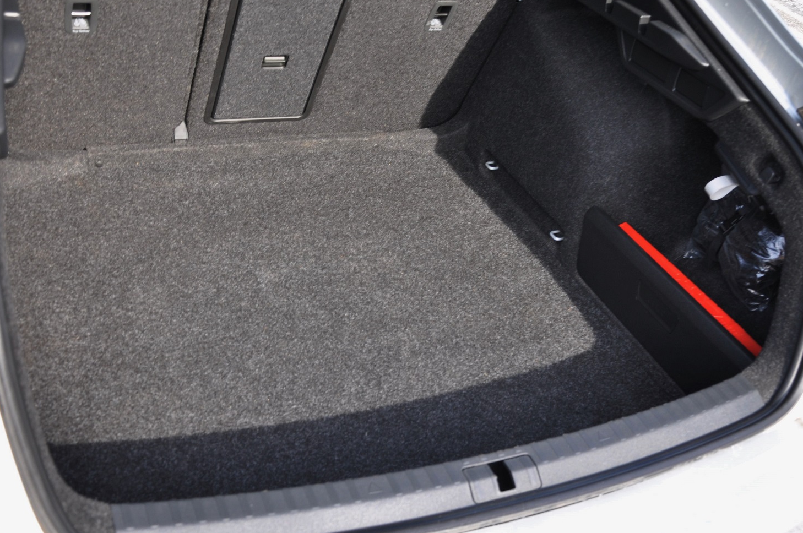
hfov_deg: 45.5
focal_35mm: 43
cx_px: 423
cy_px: 201
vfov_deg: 31.0
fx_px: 958
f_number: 5
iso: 250
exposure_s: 1/100
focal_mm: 22
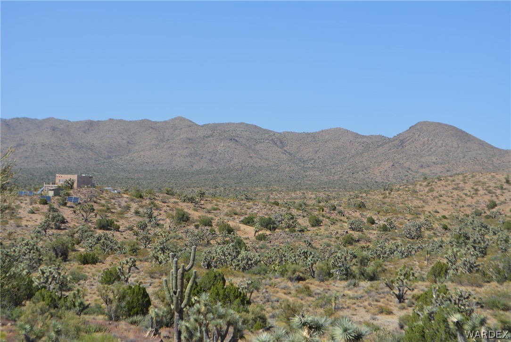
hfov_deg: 24.6
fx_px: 1172
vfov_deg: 16.6
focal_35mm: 82
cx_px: 256
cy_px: 171
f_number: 8
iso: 100
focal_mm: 55
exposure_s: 1/250
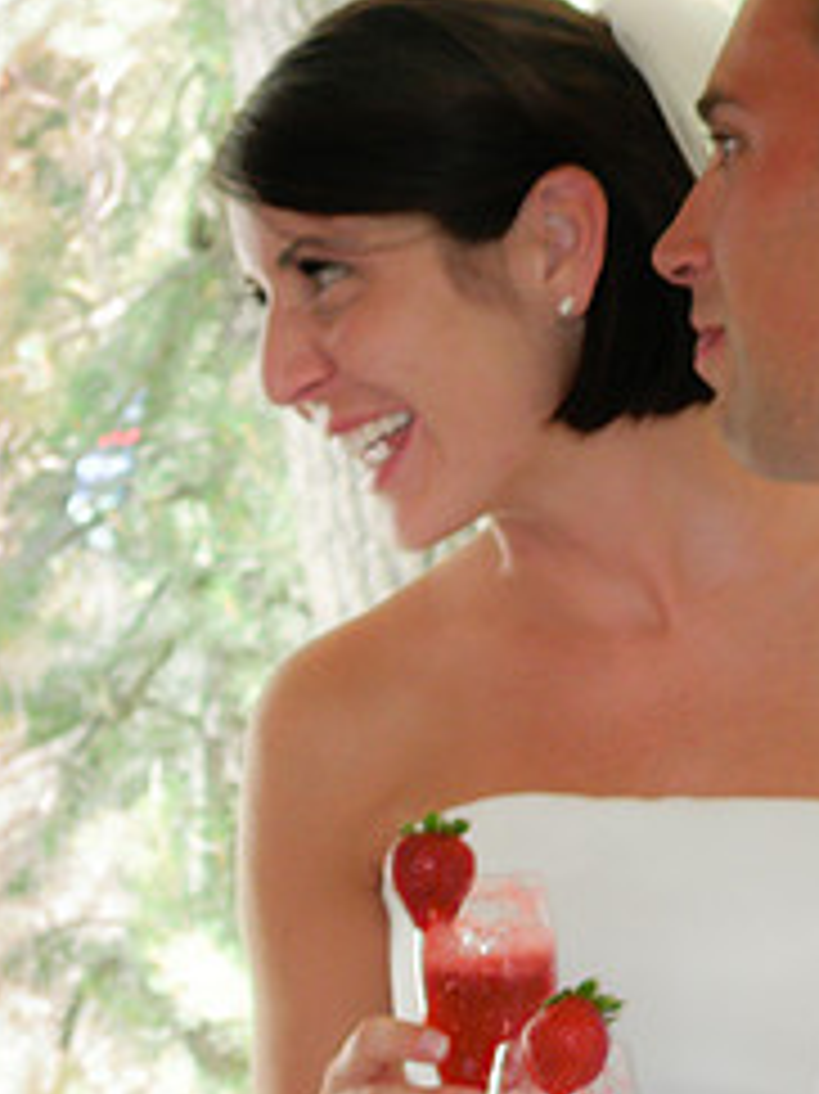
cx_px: 659
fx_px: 6599
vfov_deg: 9.5
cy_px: 680
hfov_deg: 7.1
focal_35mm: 209
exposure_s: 1/30
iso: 50
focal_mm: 23.4
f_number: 4.9
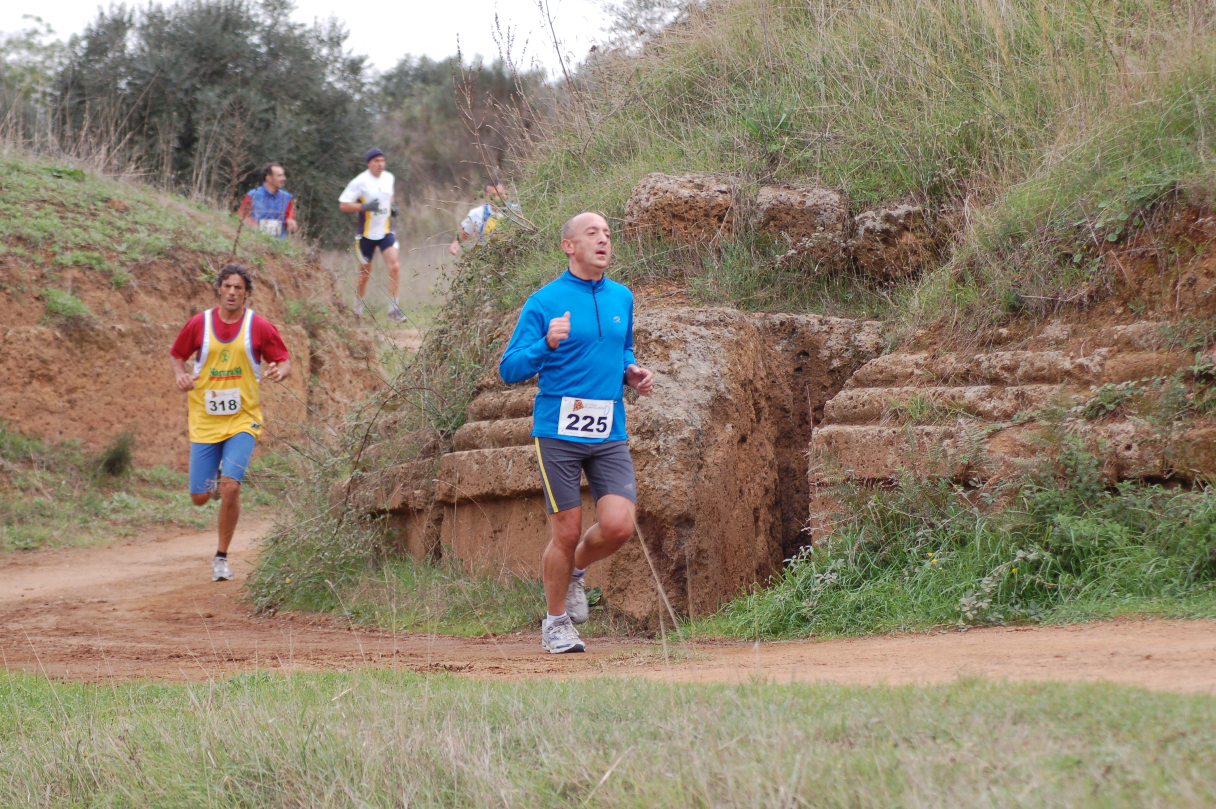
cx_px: 608
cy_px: 404
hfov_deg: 12.2
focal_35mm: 168
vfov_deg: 8.2
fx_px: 5670
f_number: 4.5
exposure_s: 1/320
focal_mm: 112
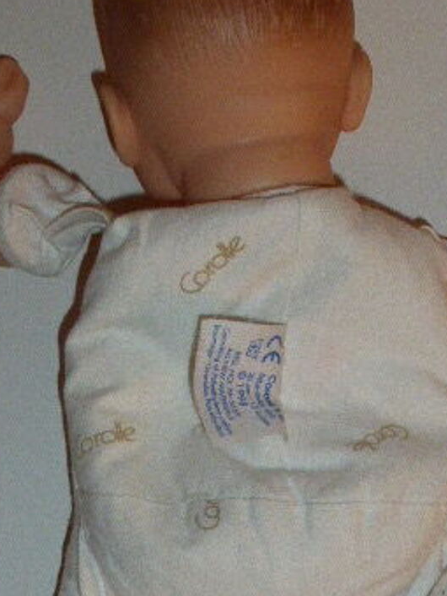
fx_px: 1721
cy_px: 443
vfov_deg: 19.5
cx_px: 274
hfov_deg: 14.8
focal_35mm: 100
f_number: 4.4
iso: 640
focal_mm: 9
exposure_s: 1/60
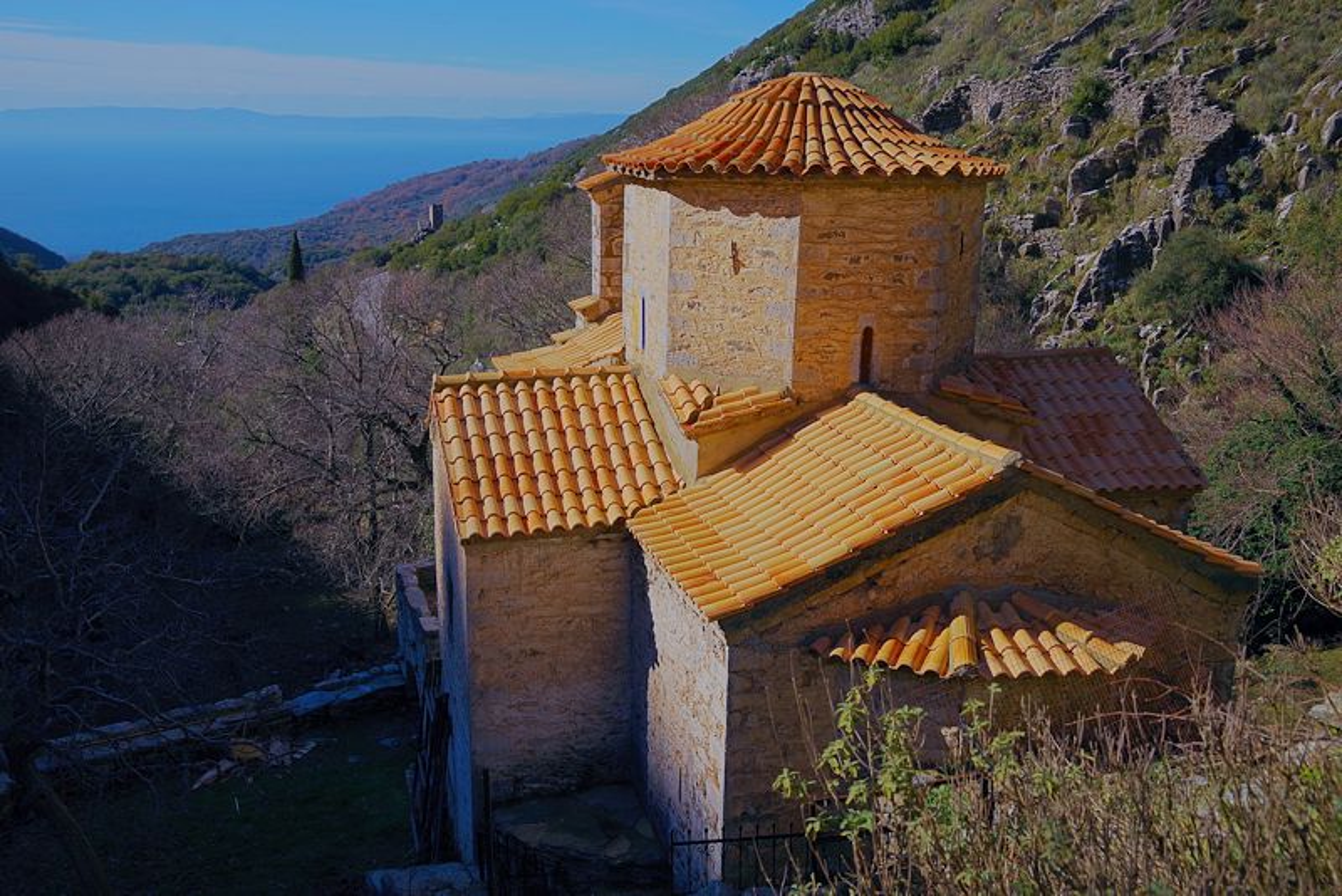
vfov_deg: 38.9
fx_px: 1268
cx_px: 671
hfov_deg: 55.8
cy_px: 448
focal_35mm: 34
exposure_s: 1/1600
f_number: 9
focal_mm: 34
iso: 200
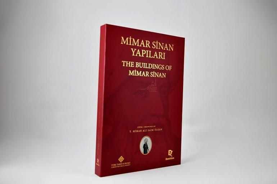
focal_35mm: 36
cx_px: 138
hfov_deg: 53.1
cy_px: 92
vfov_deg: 36.9
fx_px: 277
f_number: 5
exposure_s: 1/160
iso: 200
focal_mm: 36
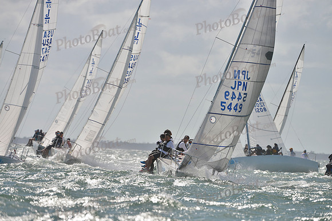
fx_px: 3321
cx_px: 166
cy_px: 110
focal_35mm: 360
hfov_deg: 5.7
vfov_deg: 3.8
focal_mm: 360
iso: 280
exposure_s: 1/2000
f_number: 7.1
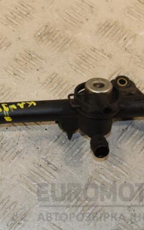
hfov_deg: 10.9
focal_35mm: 120
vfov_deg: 17.4
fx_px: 753
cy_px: 112
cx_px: 26
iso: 800
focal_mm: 50
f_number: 9
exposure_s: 1/200
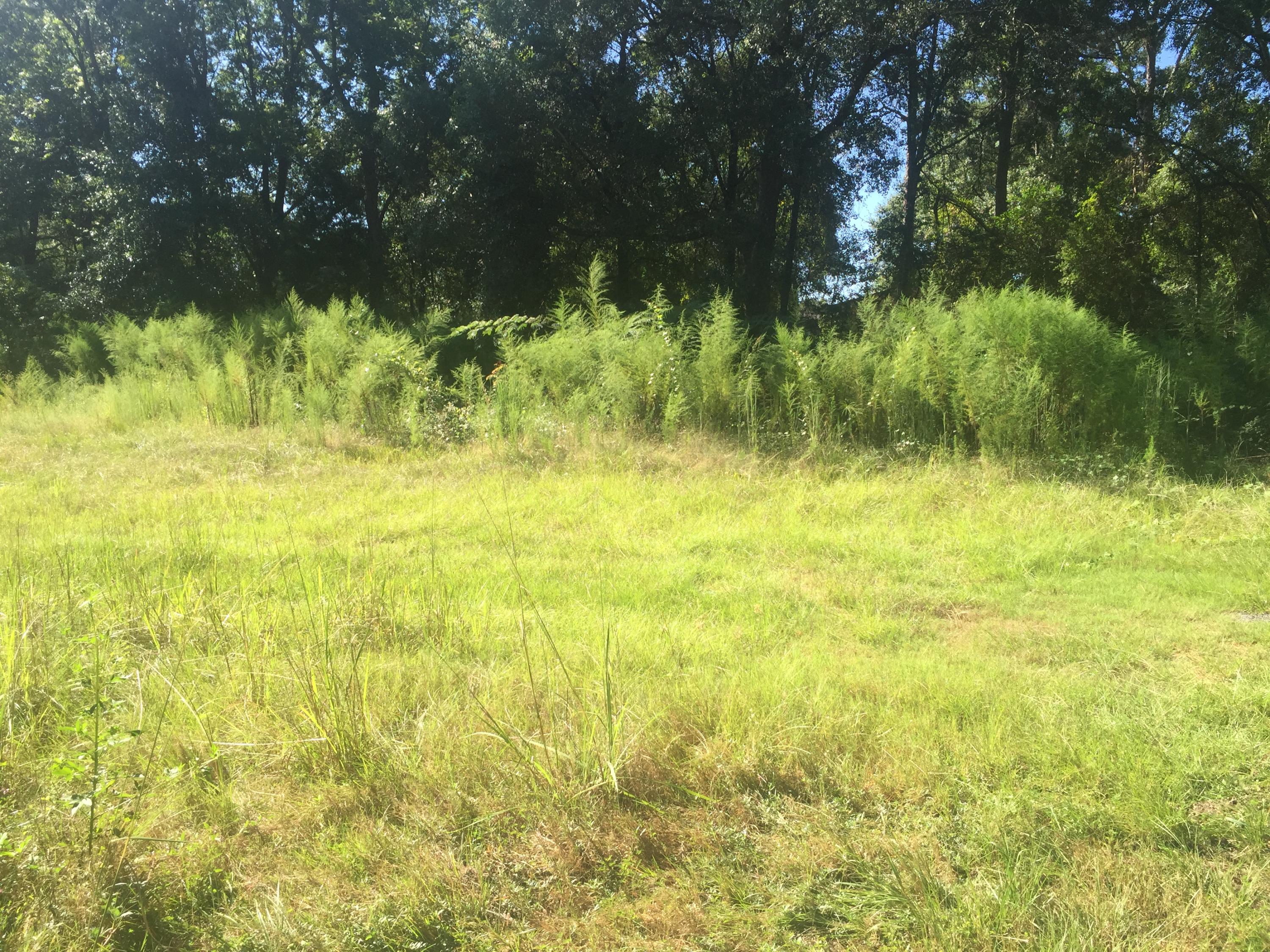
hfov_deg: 61.7
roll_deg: -1.0
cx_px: 635
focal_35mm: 29
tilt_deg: -5.8
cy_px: 476
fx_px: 1064
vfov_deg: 48.2
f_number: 2.2
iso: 32
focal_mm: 4.15
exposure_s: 1/599
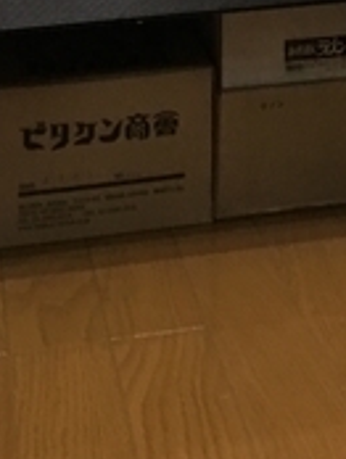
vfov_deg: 12.5
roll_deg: +0.9
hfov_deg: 10.7
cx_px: 541
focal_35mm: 133
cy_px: -538
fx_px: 1768
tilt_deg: +6.6
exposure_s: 1/4
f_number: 2.2
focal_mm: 4.15
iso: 64
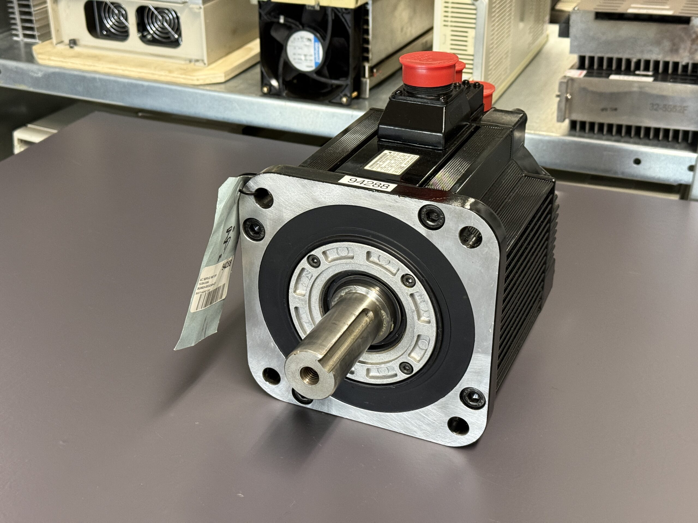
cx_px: 349
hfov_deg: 39.7
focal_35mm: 48
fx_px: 968
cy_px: 262
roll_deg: +0.2
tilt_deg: -28.4
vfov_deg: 30.3
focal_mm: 6.76
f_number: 1.78
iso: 250
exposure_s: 1/33
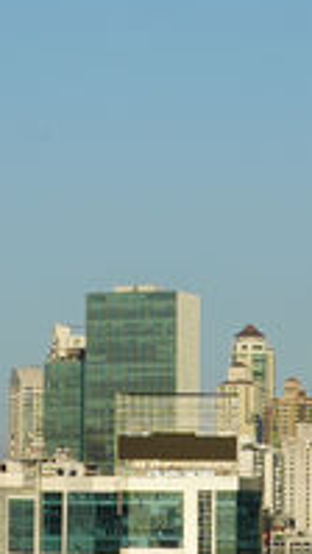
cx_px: 217
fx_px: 3719
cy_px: -21
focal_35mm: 253
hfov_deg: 4.8
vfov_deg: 8.5
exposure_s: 1/200
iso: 100
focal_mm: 30
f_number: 10
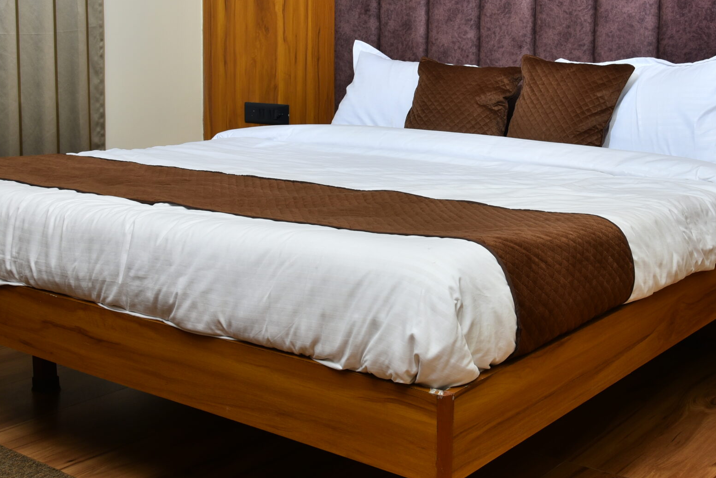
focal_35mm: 51
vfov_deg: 26.3
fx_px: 1015
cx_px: 405
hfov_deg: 38.8
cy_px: 137
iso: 160
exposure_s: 1/160
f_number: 10
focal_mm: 31
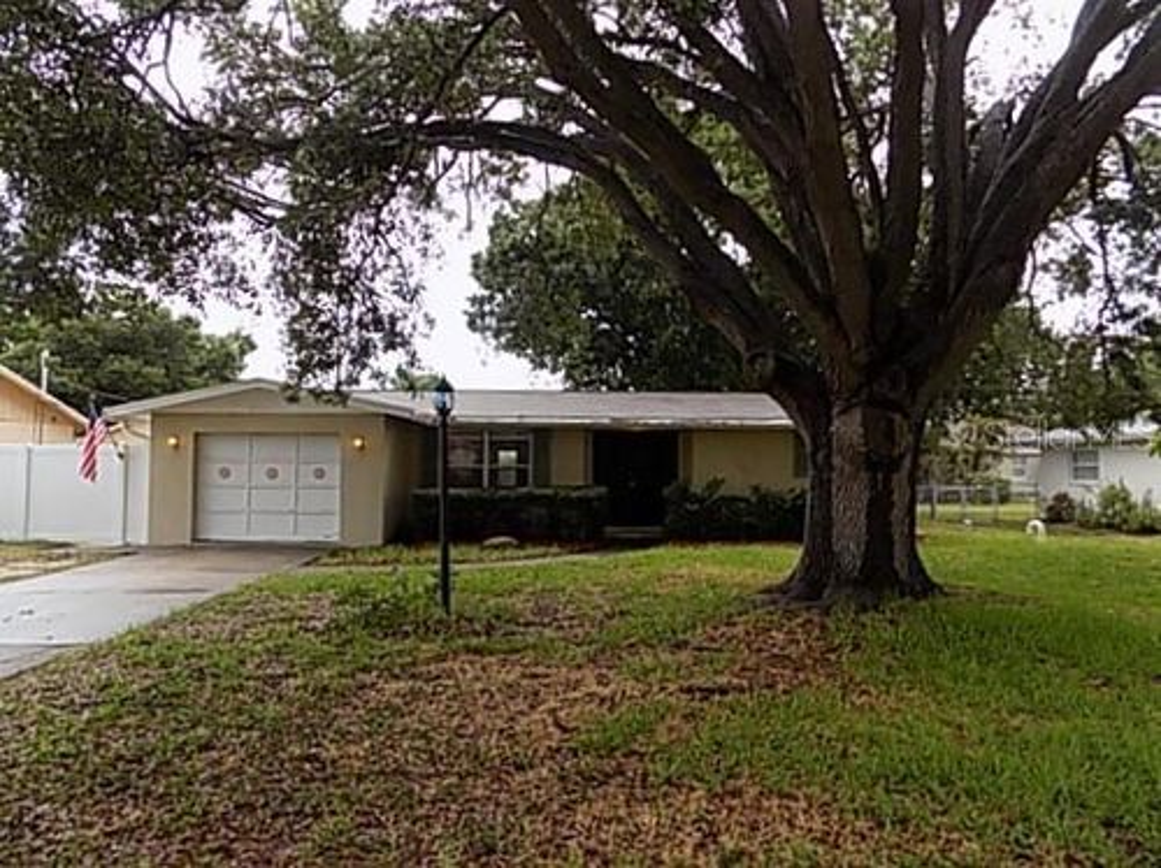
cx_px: 580
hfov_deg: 74.0
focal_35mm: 23
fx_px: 771
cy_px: 434
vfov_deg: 58.8
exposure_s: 1/125
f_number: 3.1
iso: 80
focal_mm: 4
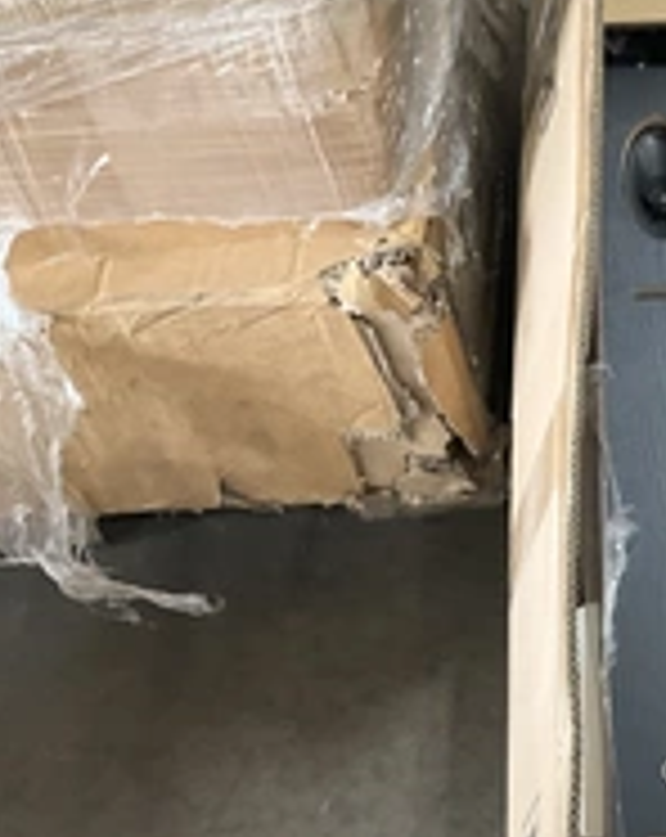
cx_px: 891
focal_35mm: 61
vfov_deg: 30.6
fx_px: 1508
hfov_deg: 22.1
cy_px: 608
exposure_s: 1/40
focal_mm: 3
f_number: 1.8
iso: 250
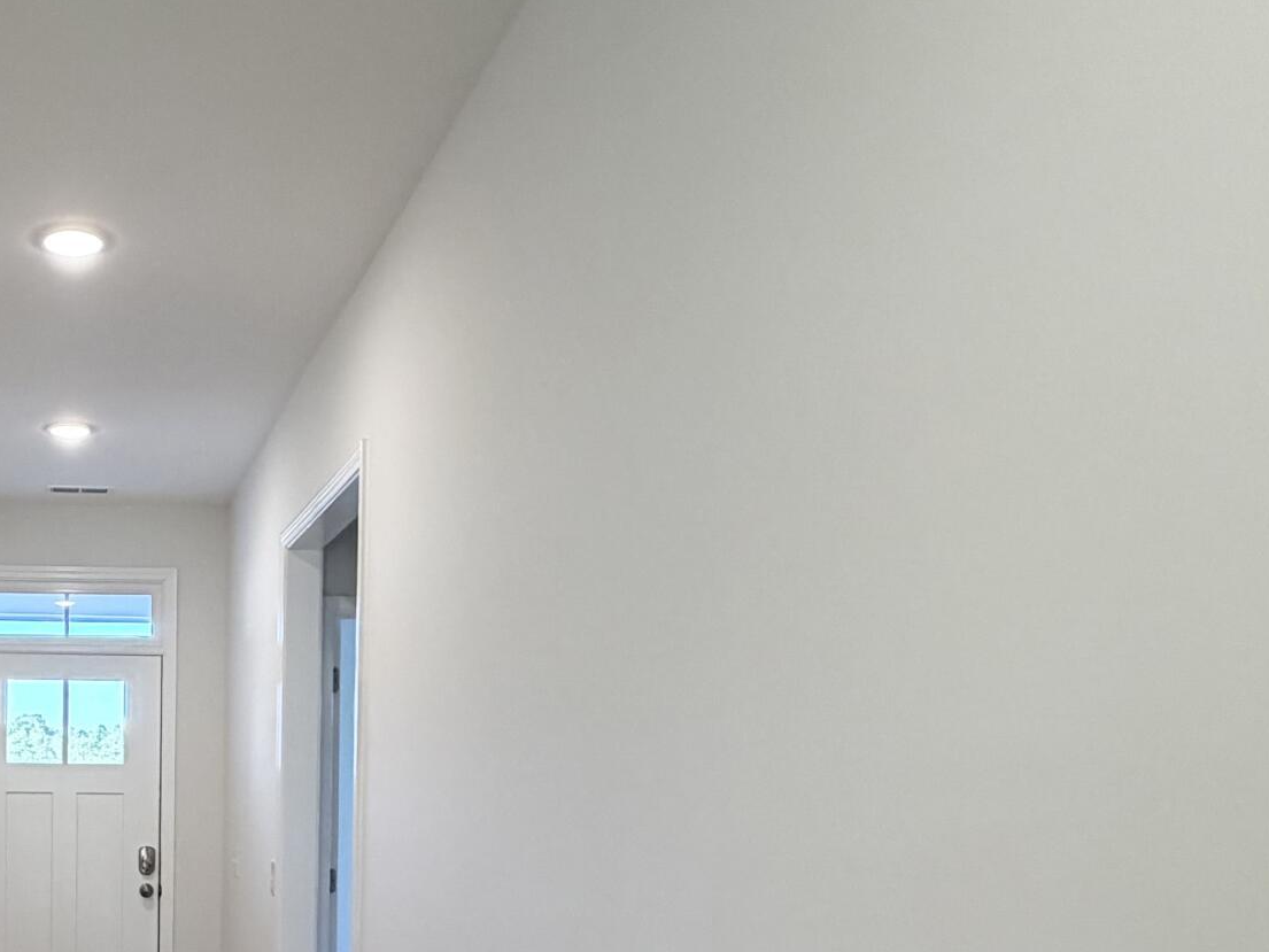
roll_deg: -0.4
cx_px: 138
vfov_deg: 35.5
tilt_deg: -2.6
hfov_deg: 44.7
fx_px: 1393
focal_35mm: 38
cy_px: 858
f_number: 2.2
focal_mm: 2.22
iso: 160
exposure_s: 1/120
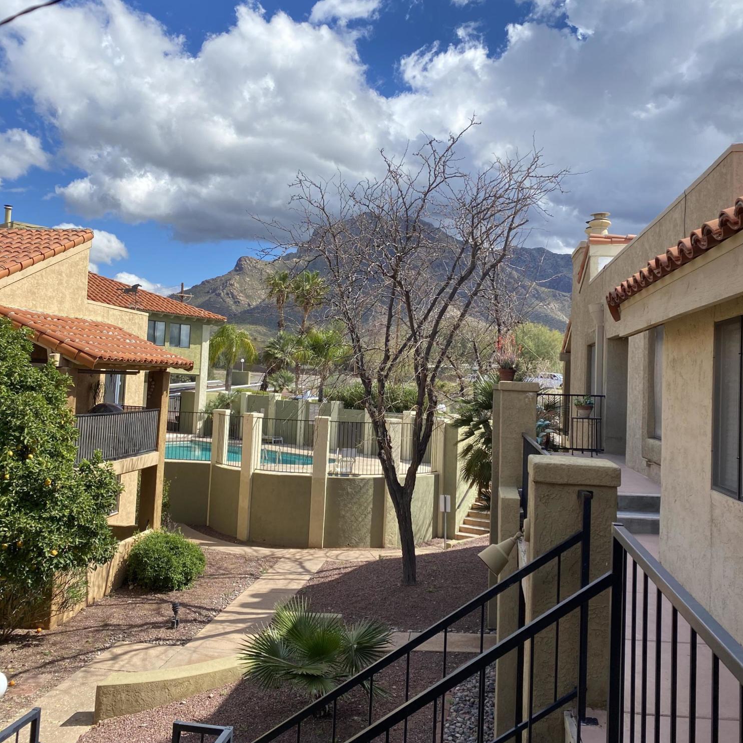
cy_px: 348
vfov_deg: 52.5
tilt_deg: +3.1
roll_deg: -2.4
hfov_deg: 52.5
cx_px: 375
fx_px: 753
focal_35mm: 31
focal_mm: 4.25
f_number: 1.8
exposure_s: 1/1136
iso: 32
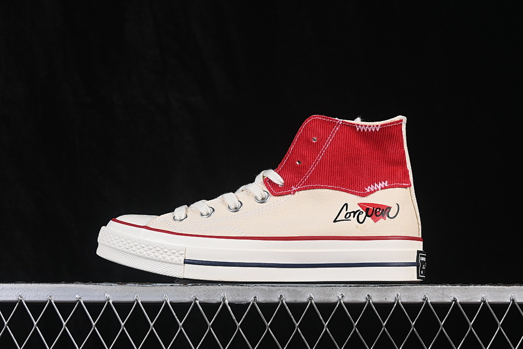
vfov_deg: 18.2
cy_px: 174
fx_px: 1089
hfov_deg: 27.0
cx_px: 262
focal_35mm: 75
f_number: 8
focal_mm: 50
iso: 160
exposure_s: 1/80
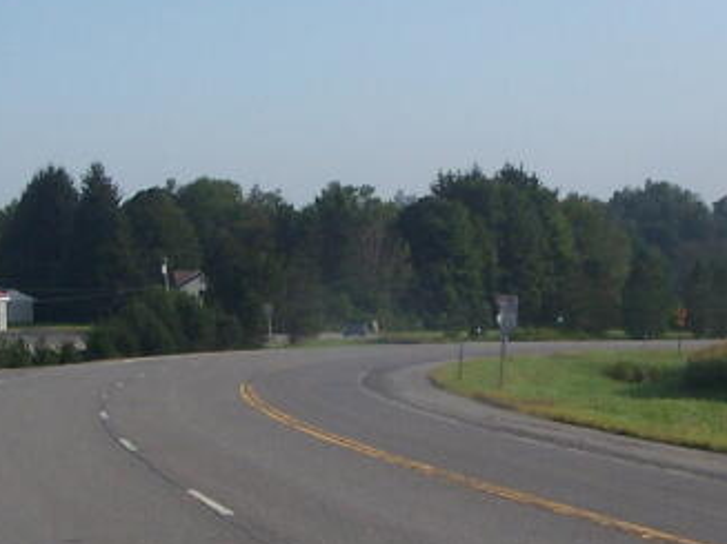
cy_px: 326
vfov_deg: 12.4
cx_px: 411
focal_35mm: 119
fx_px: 2498
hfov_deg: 16.6
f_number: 4
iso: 80
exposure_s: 1/1000
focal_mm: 6.3
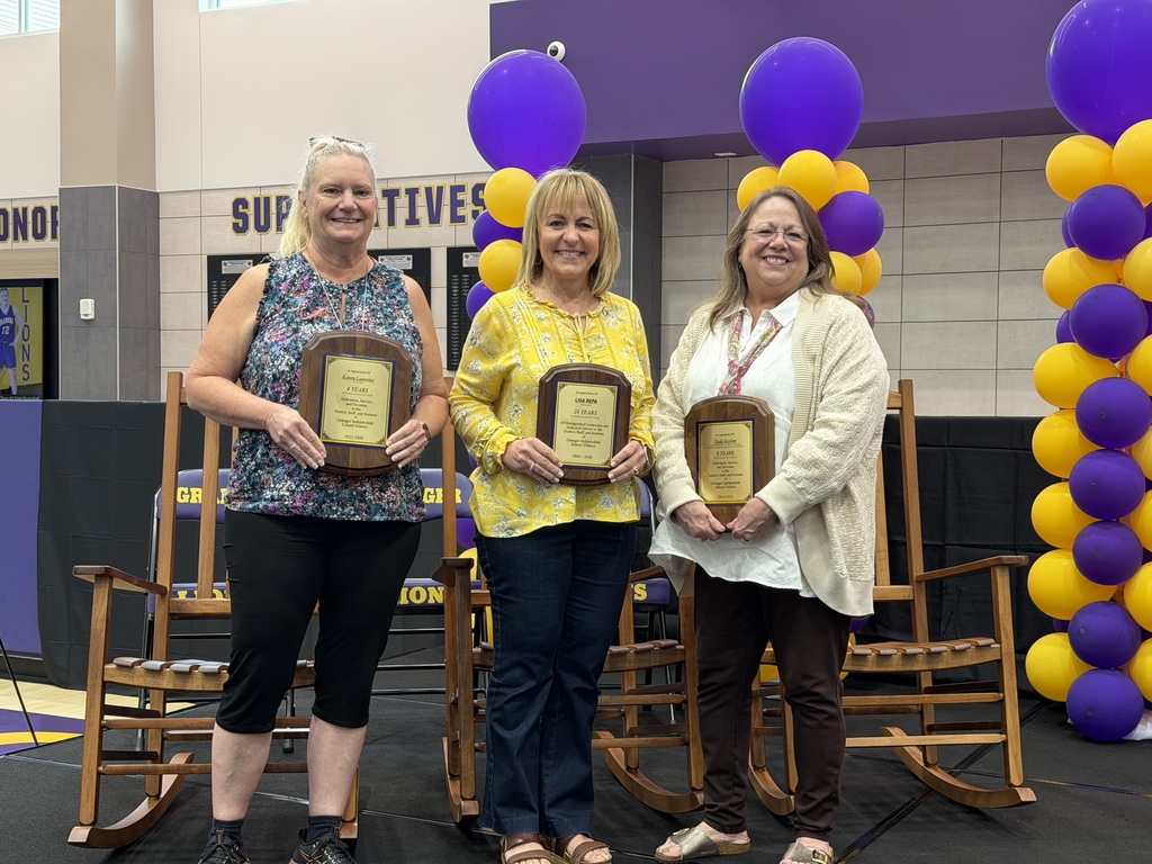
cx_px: 576
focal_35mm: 48
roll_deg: +0.0
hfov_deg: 39.7
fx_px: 1597
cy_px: 432
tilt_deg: -1.7
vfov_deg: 30.3
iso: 80
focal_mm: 6.76
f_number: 1.78
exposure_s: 1/60
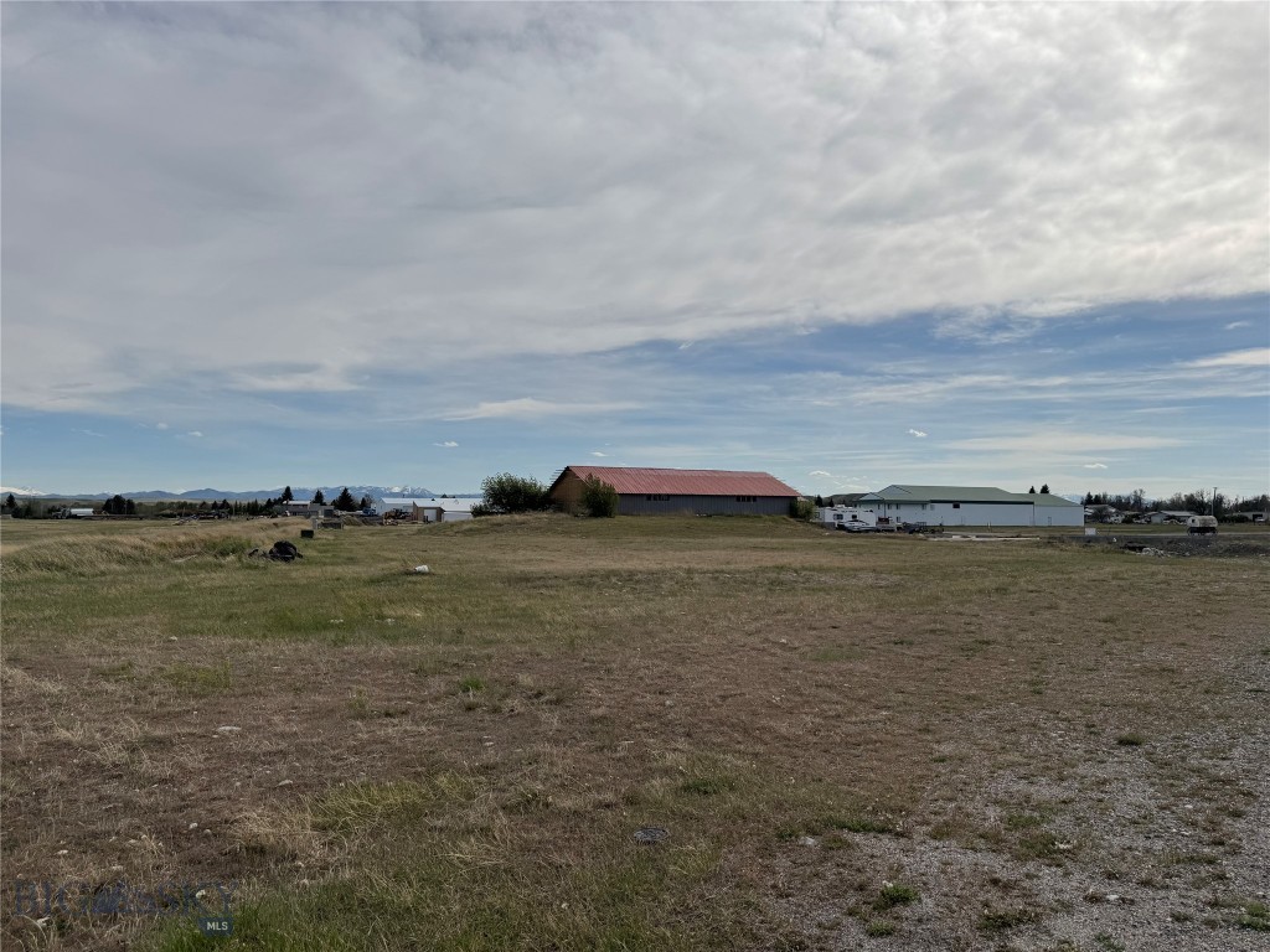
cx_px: 635
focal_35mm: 24
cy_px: 476
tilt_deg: +1.5
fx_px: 881
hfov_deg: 71.6
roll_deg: +0.3
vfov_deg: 56.8
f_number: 1.78
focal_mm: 6.76
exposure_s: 1/12346
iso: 80
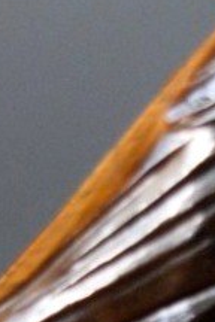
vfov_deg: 7.7
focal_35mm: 262
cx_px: 384
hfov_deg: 5.2
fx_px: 2347
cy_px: 504
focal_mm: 32
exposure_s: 1/100
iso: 3200
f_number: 4.5
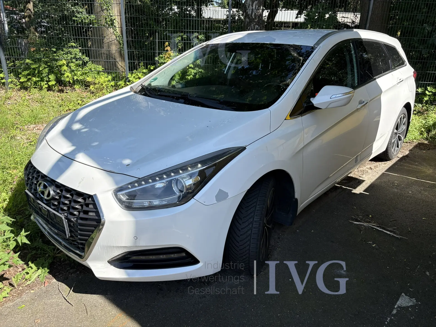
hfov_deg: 67.3
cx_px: 218
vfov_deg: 53.1
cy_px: 164
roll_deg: -1.1
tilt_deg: -21.9
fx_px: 327
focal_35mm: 26
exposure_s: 1/1626
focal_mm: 5.96
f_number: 1.6
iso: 64
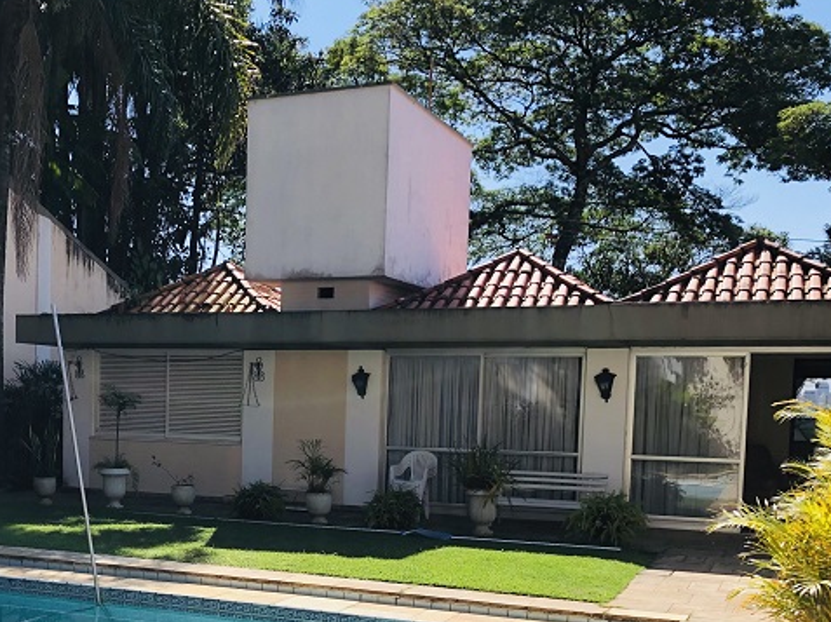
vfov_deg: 30.1
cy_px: 497
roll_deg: -1.7
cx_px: 244
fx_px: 1127
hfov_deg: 39.7
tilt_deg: -4.3
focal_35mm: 47
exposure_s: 1/1656
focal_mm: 3.99
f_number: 1.8
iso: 20
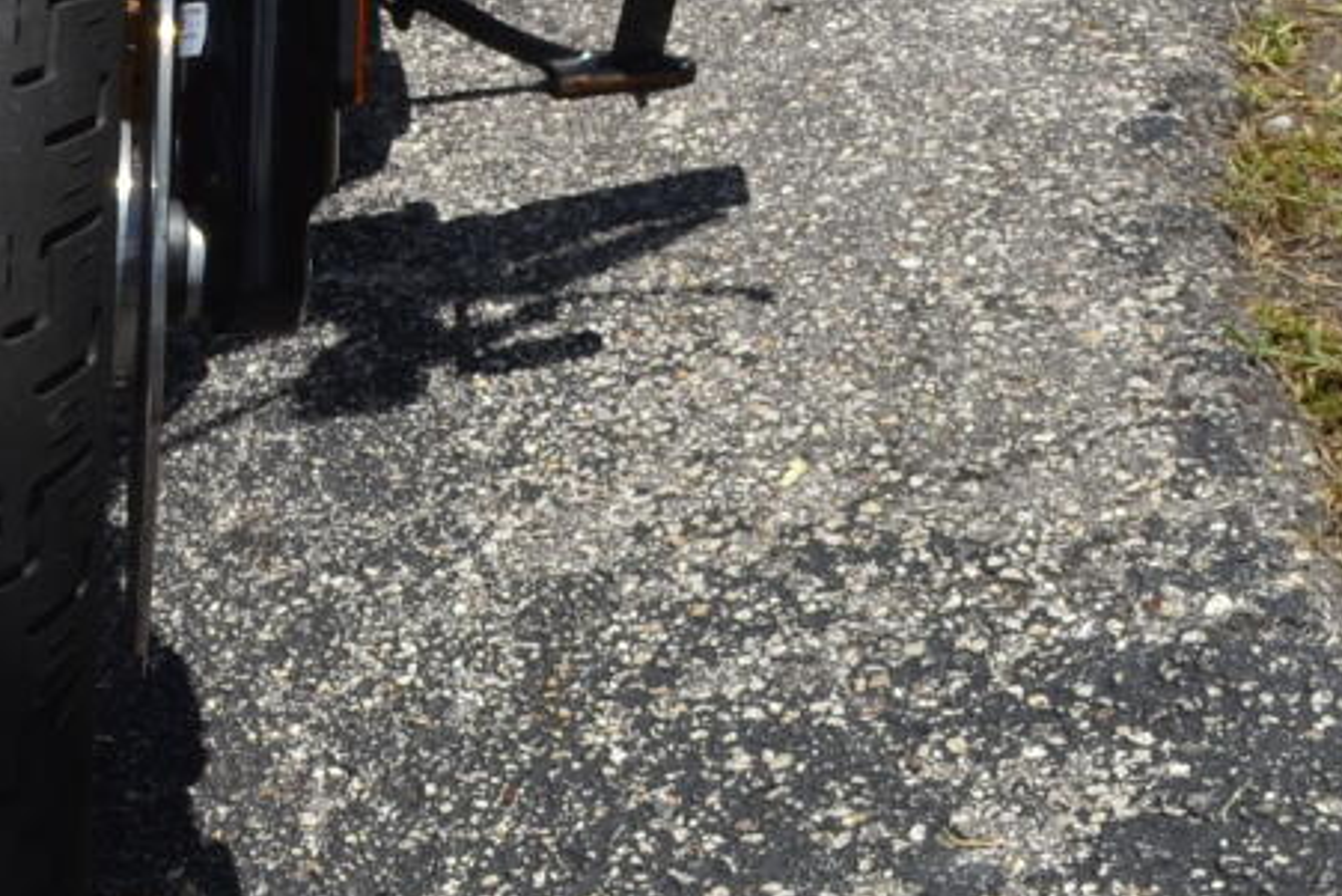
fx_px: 4959
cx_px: 45
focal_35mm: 133
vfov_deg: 9.9
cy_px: -615
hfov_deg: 15.2
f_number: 8
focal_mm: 20
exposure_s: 1/250
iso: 100
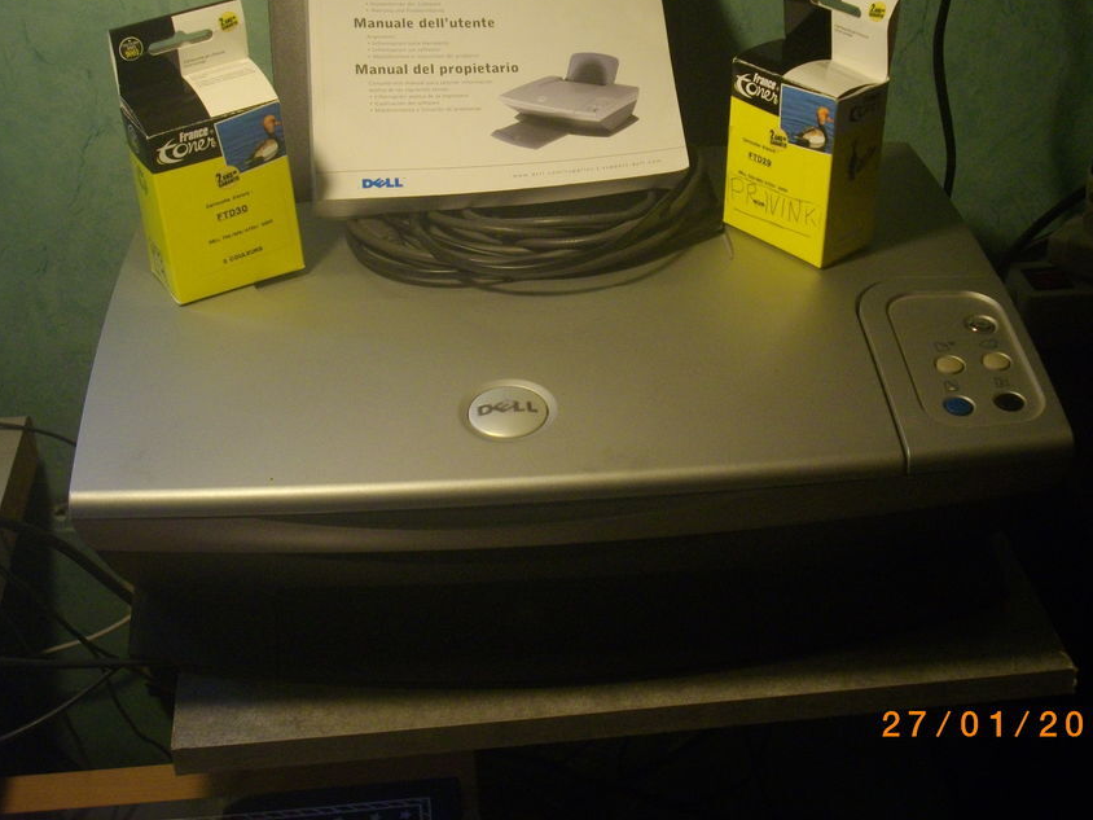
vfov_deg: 22.9
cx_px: 622
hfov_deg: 30.2
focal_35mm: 64
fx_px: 2021
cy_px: 342
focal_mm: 9
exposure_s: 1/60
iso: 234
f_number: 3.4
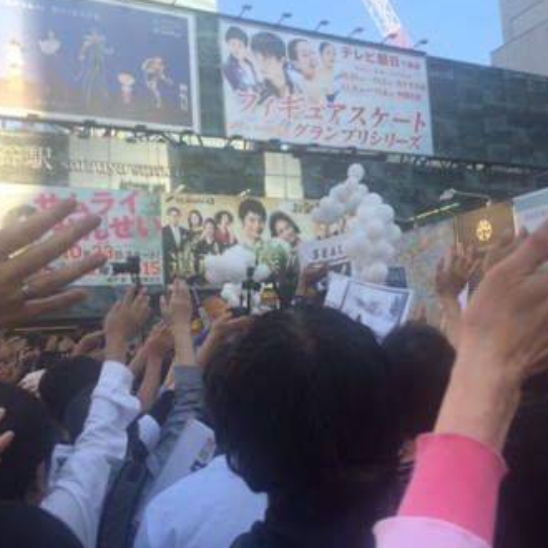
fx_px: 627
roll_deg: +3.2
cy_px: 271
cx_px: 322
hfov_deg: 47.0
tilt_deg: +6.7
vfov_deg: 47.2
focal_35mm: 35
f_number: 2.2
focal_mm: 4.15
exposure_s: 1/388
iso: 32
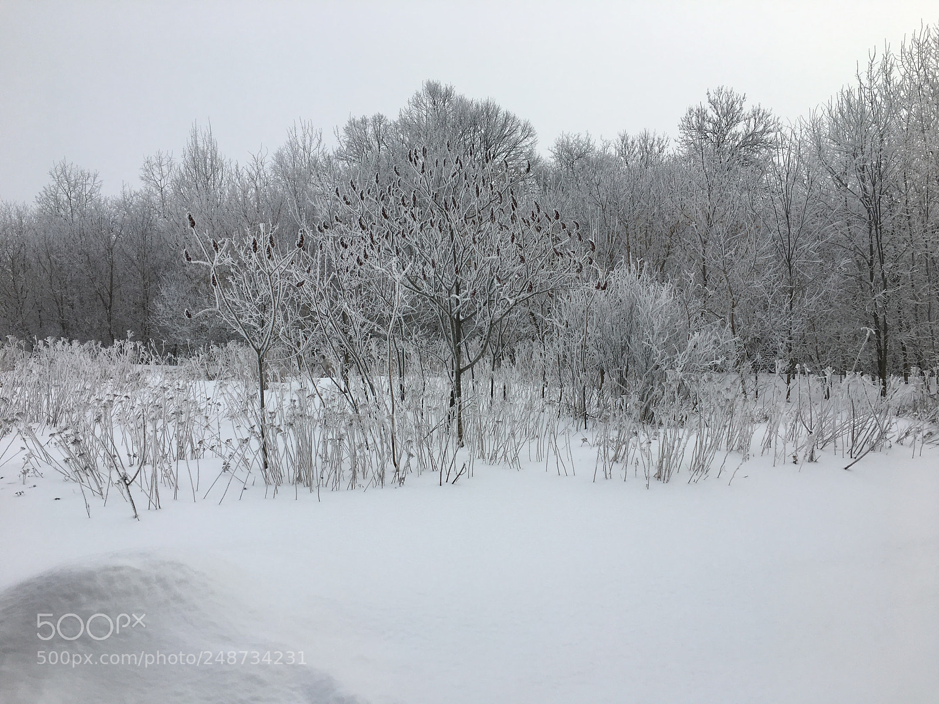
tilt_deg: -0.6
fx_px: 787
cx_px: 470
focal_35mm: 29
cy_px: 352
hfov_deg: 61.7
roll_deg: +0.2
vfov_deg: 48.2
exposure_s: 1/2262
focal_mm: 4.15
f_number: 2.2
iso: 25
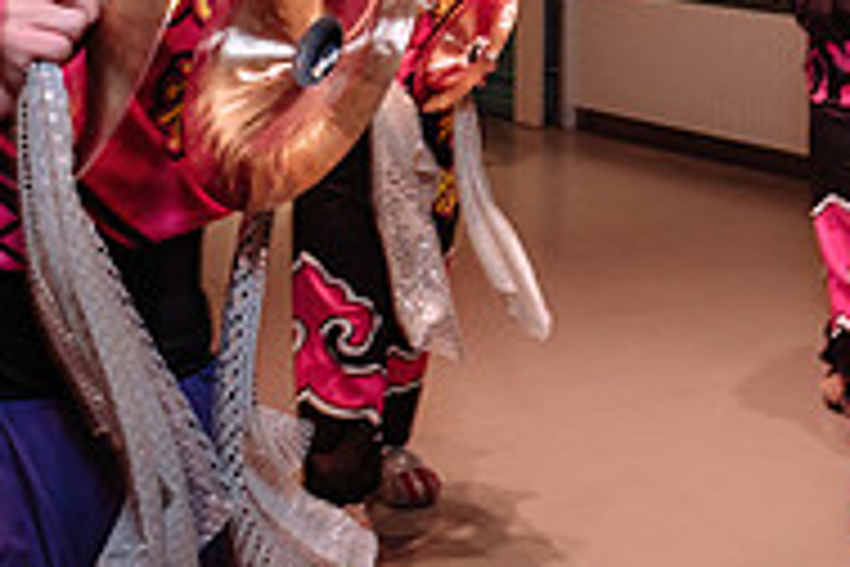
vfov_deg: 15.8
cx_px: 716
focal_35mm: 86
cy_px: 124
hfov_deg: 23.2
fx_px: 2030
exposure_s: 1/60
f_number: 4
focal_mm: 16
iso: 125
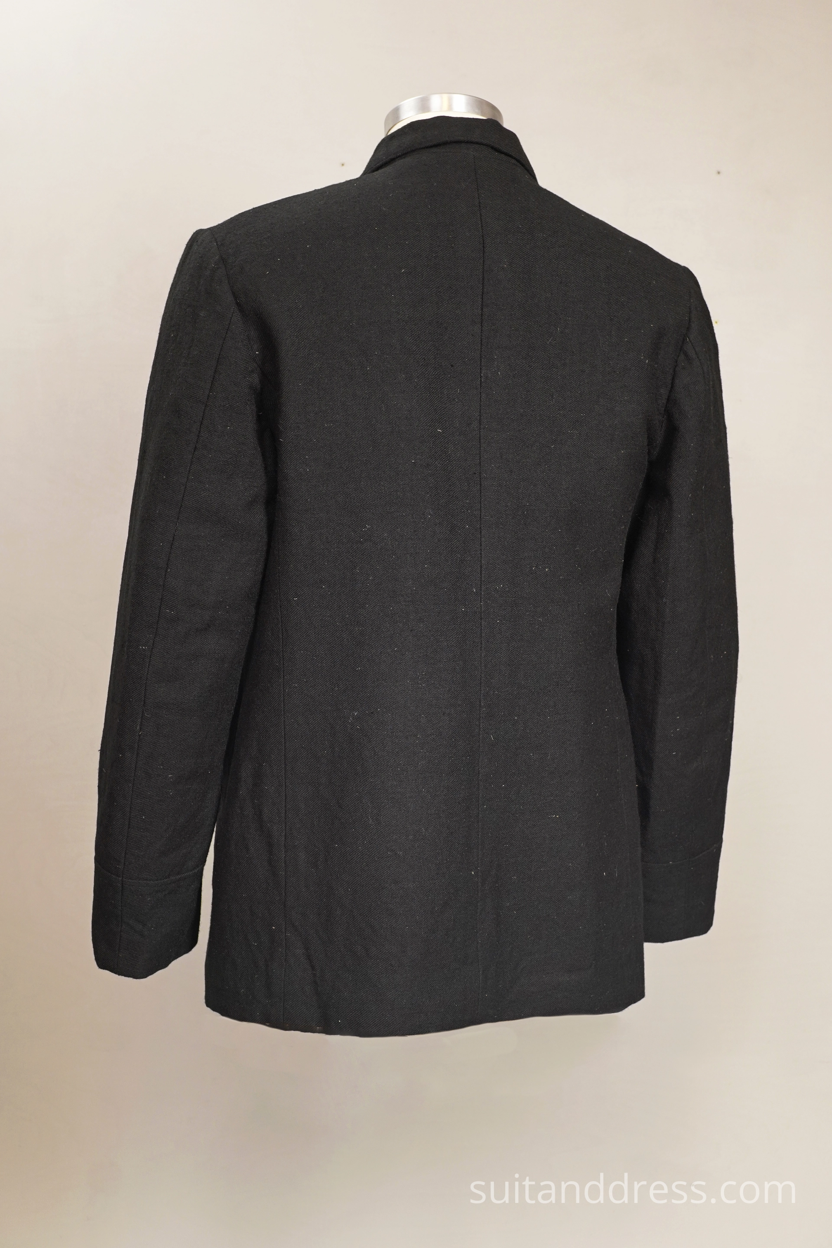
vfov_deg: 41.1
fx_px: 1664
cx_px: 416
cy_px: 624
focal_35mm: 48
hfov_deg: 28.1
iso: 320
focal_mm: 32
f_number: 5.6
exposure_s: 1/30
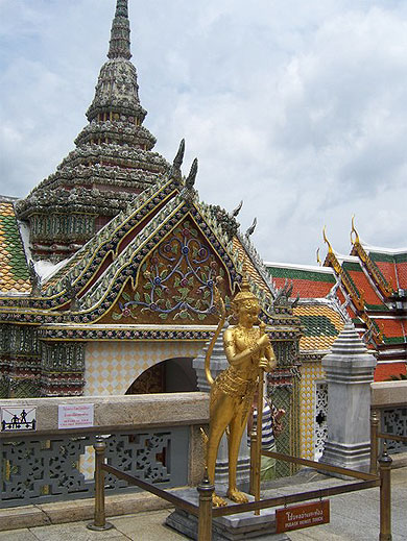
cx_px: 204
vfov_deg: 51.3
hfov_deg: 39.7
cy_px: 270
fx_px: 564
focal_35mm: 36
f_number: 4.5
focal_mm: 6
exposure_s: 1/1000
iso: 80
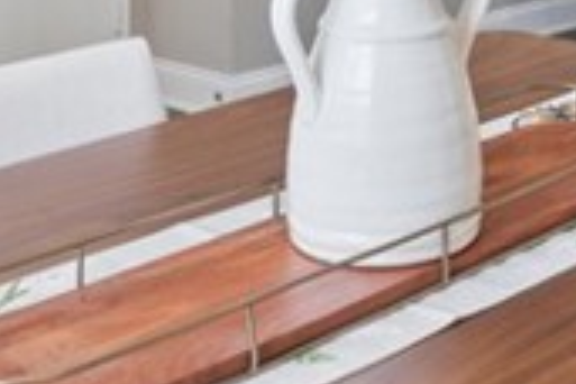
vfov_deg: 13.0
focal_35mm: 96
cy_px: -295
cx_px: 532
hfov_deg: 20.7
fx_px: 1536
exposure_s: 1/2.5
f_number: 9
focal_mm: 16
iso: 100
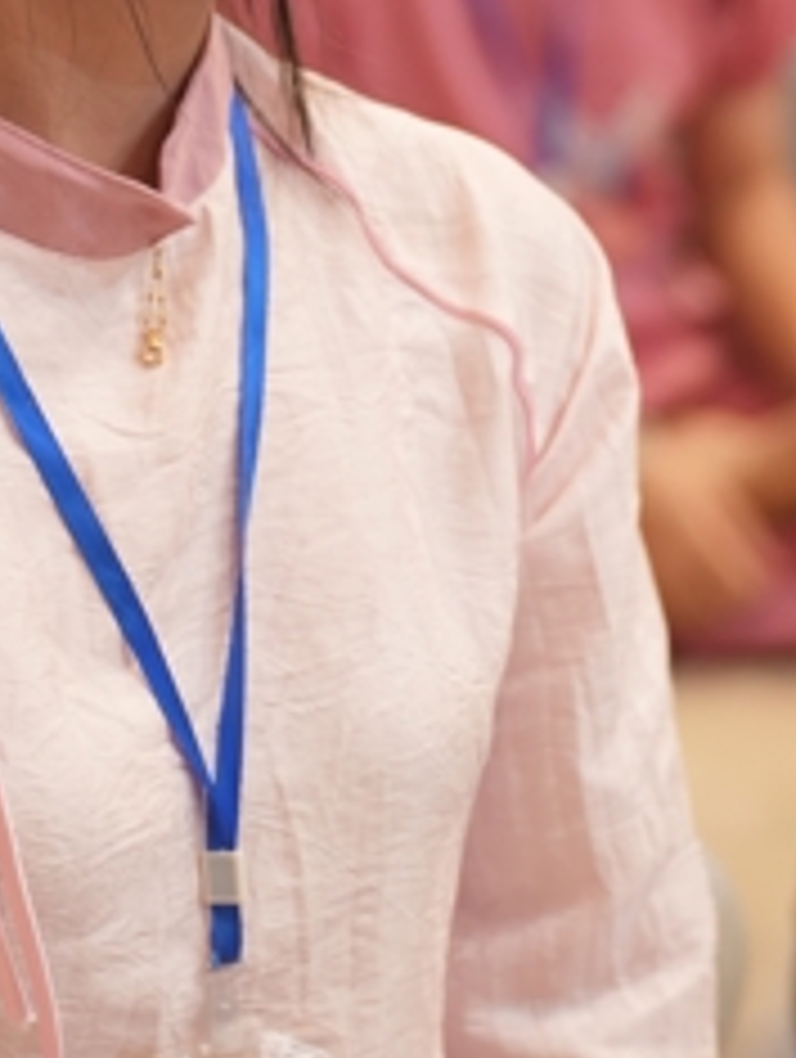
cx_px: 250
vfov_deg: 9.2
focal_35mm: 215
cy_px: 270
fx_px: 6574
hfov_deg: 6.9
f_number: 2.8
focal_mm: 81
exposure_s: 1/60
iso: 1250
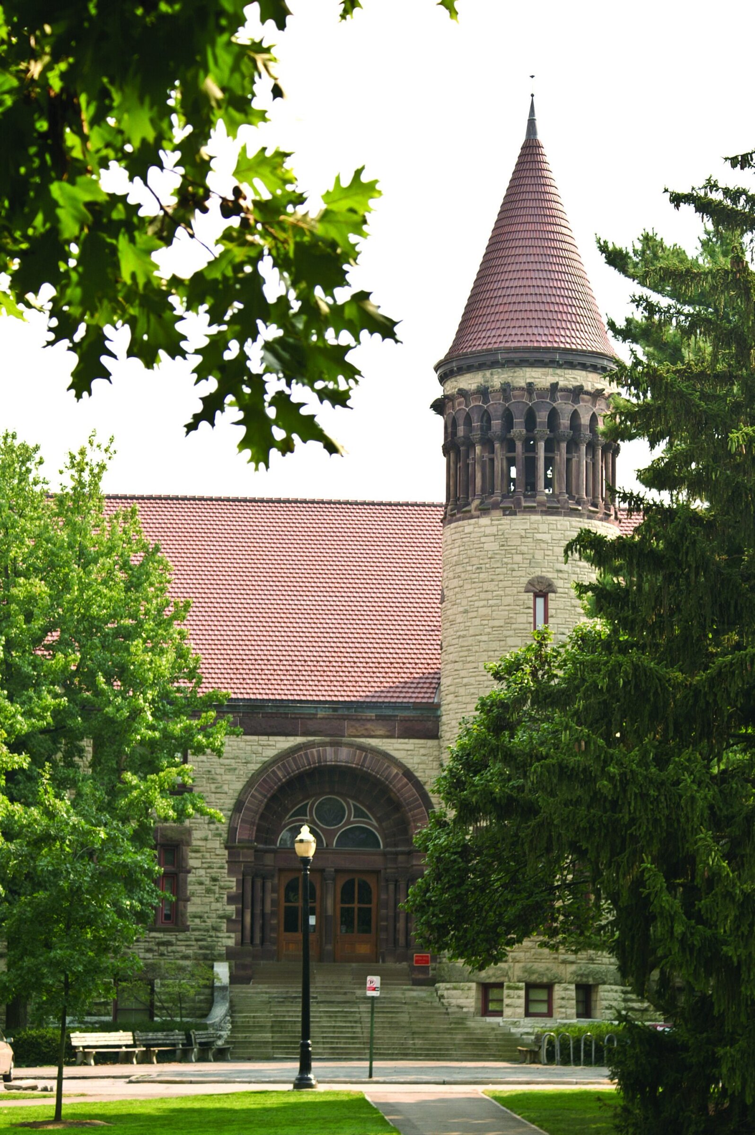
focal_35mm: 90
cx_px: 378
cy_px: 568
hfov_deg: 15.2
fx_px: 2836
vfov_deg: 22.6
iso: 100
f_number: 7.1
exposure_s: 1/160
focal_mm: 60
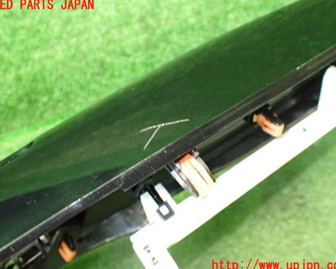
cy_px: 135
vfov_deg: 45.8
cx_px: 166
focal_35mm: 32
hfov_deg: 55.7
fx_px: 318
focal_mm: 5.4
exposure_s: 1/40
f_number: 2.3
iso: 800
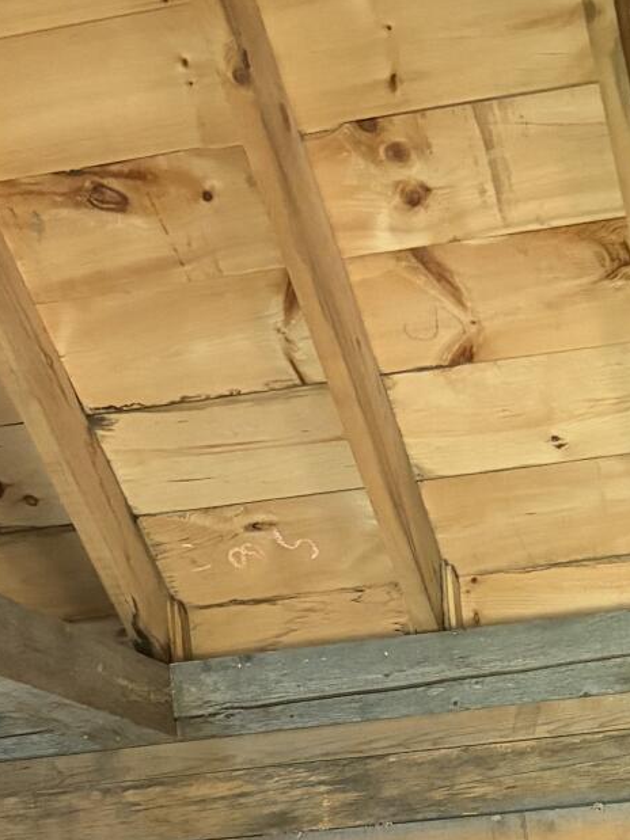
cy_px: 1310
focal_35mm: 84
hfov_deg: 17.0
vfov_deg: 19.7
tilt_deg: -5.5
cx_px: 686
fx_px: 2039
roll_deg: +2.5
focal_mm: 5.96
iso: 500
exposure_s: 1/52
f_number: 1.6
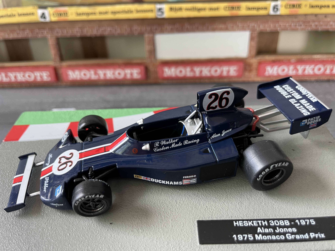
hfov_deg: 67.3
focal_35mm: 26
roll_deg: +3.0
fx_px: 252
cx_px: 168
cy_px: 126
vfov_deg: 53.1
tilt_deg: -26.9
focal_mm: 4.2
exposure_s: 1/78
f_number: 1.6
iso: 125
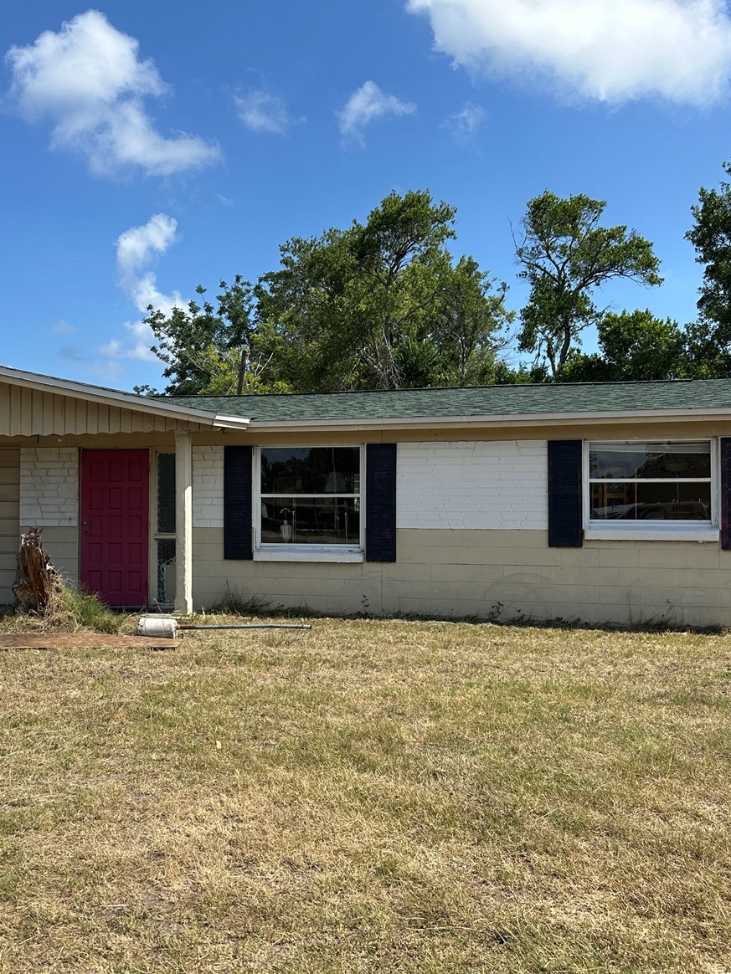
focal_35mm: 33
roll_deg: -0.6
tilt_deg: +1.7
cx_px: 282
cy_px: 496
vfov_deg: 55.3
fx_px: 929
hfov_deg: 42.7
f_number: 1.78
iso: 80
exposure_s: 1/4348
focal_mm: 6.86
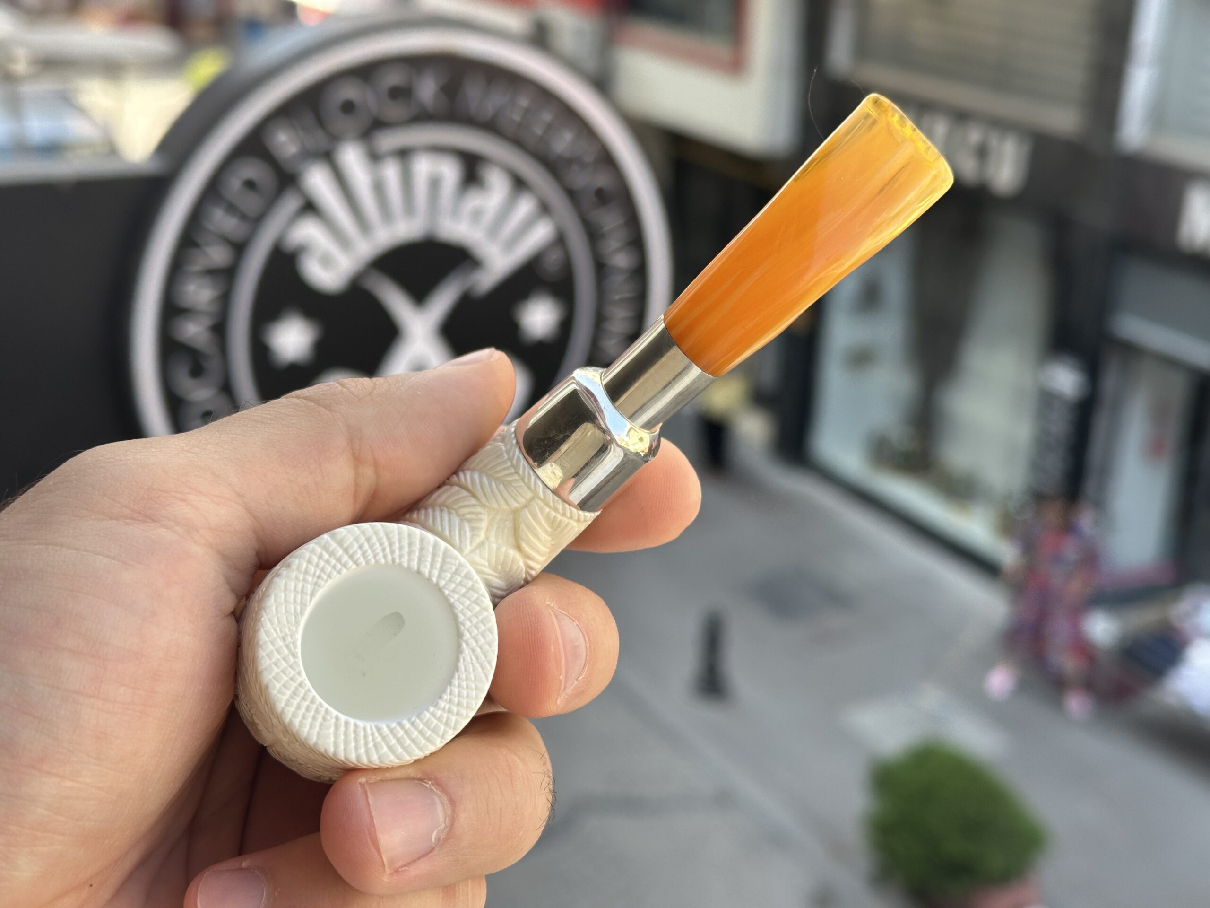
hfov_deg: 39.7
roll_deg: -2.3
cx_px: 605
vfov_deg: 30.3
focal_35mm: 48
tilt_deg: -21.1
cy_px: 454
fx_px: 1678
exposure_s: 1/426
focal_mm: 6.86
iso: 64
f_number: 1.78
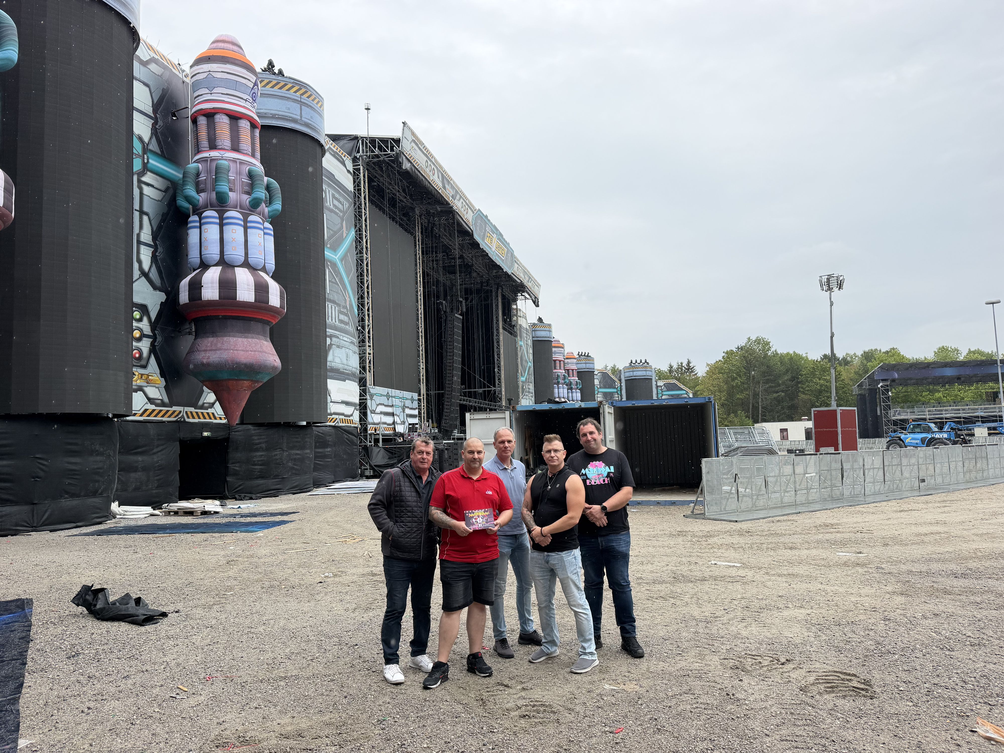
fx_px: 696
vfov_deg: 56.8
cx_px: 502
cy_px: 376
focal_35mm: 24
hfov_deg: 71.6
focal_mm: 6.76
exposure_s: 1/2110
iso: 80
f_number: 1.78
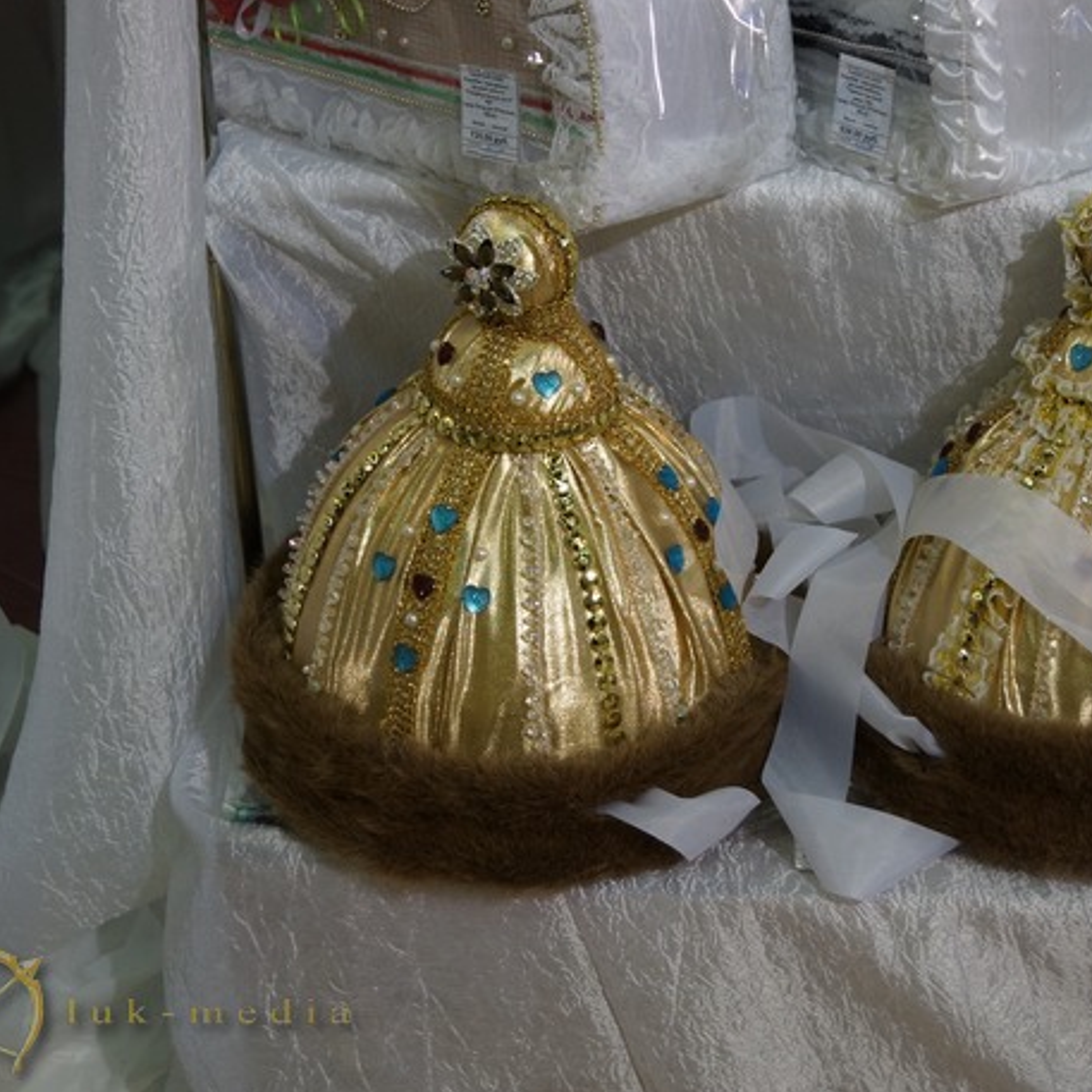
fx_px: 2784
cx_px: 698
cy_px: 548
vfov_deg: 22.2
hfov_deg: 22.1
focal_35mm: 78
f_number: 5
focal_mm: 40
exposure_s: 1/80
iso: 400
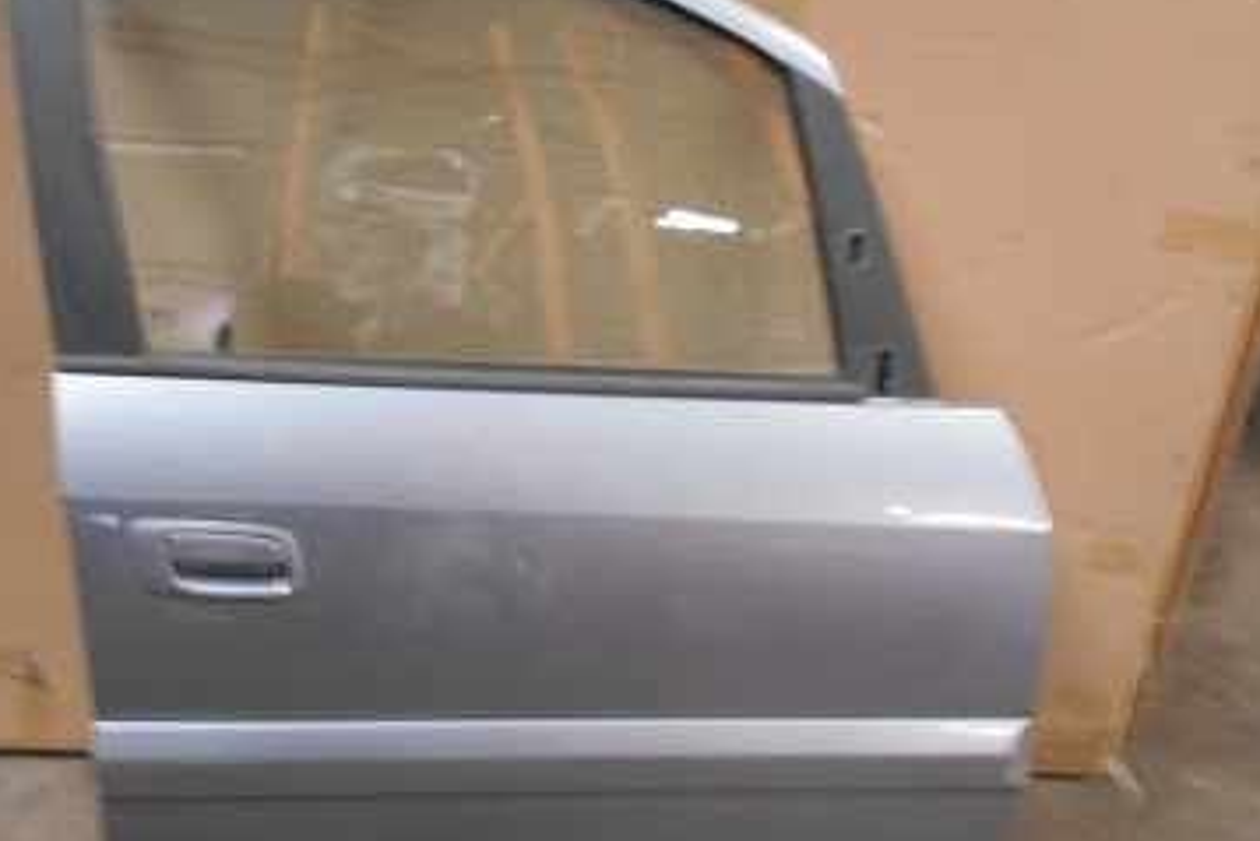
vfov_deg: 37.9
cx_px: 461
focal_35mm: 35
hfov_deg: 53.7
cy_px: 419
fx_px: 1225
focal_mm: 4.6
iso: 400
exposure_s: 1/8
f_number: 3.2
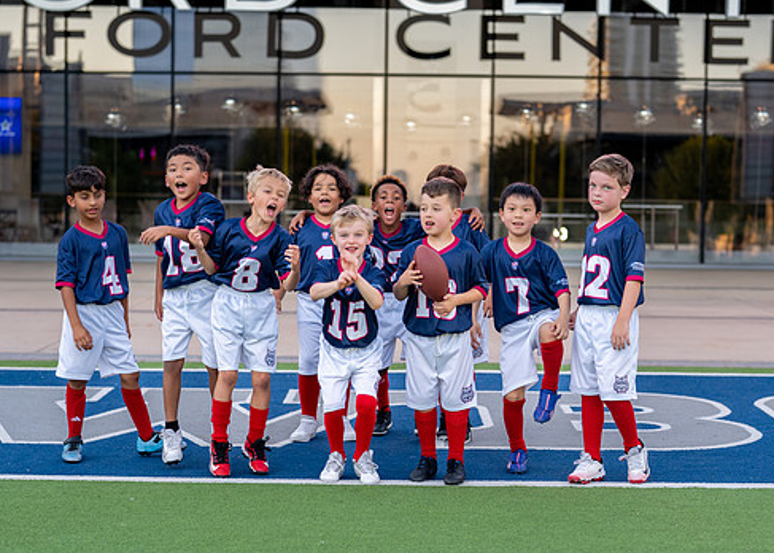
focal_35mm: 82
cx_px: 400
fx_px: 1803
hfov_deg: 24.2
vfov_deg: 17.4
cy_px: 356
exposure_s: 1/500
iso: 320
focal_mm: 50
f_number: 2
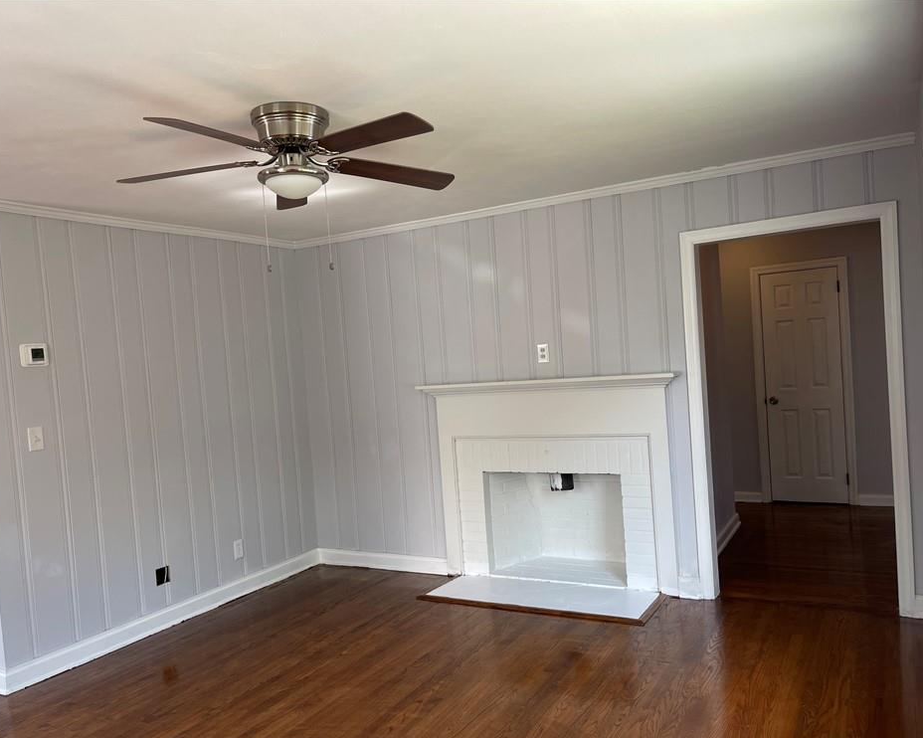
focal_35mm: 28
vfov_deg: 51.5
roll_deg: +3.1
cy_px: 380
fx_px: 765
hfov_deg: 62.2
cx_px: 447
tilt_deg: -0.9
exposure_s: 1/121
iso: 40
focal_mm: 5.1
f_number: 1.6
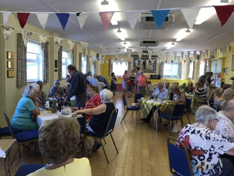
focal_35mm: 28
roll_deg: -1.1
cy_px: 88
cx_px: 117
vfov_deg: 49.7
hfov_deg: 63.4
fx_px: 189
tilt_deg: -3.5
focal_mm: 3.99
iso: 25
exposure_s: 1/50
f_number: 1.8
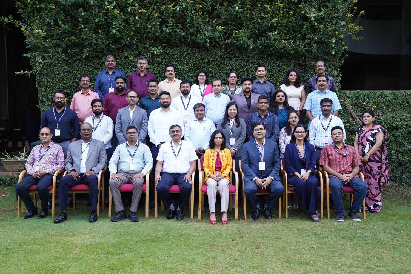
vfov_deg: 38.9
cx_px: 206
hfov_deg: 55.8
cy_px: 137
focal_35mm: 34
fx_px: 388
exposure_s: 1/200
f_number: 4
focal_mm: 34
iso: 250
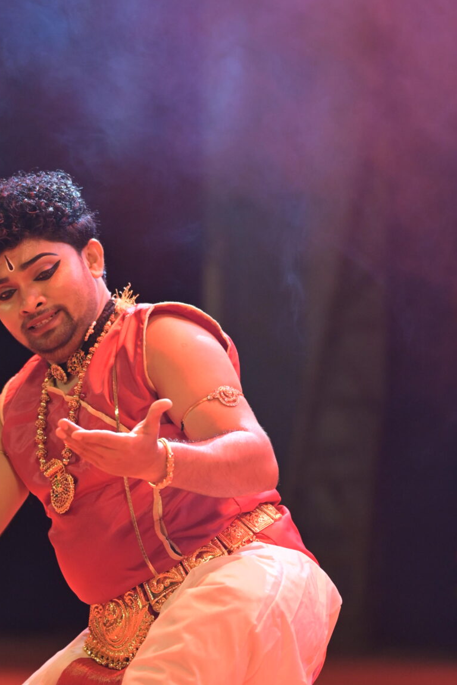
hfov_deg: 7.3
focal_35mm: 189
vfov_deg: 10.9
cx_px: 71
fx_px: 3596
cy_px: 323
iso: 1000
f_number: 1.8
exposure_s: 1/400
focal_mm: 85
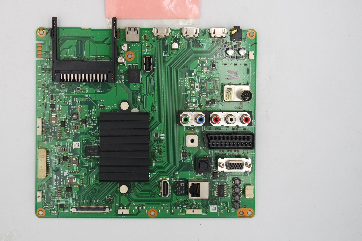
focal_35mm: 53
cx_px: 153
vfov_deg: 25.3
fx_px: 533
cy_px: 70
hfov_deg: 37.4
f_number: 5.6
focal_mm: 14
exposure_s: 1/100
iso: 160
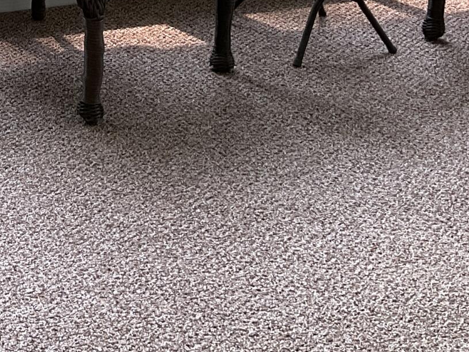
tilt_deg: -12.0
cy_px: -152
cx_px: -252
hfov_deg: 16.6
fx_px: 1450
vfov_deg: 13.2
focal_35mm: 107
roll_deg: +1.3
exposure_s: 1/120
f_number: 1.8
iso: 32
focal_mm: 3
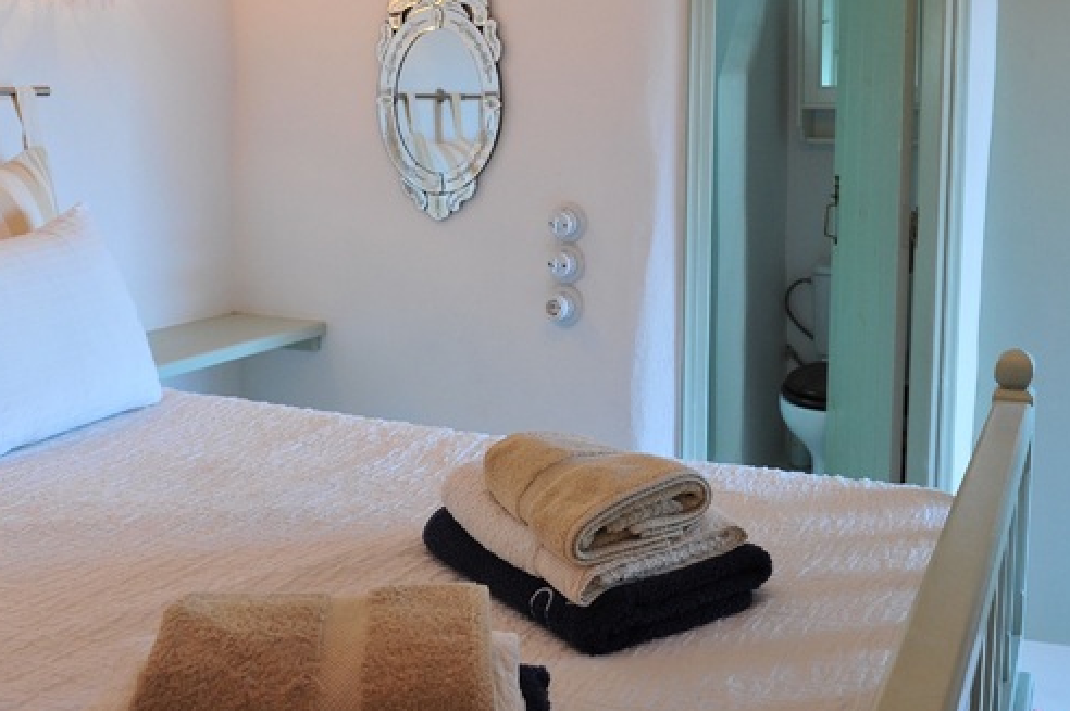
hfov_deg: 49.1
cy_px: 209
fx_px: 1158
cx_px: 665
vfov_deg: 33.7
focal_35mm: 39
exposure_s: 1/100
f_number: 5
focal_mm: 24
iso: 1250
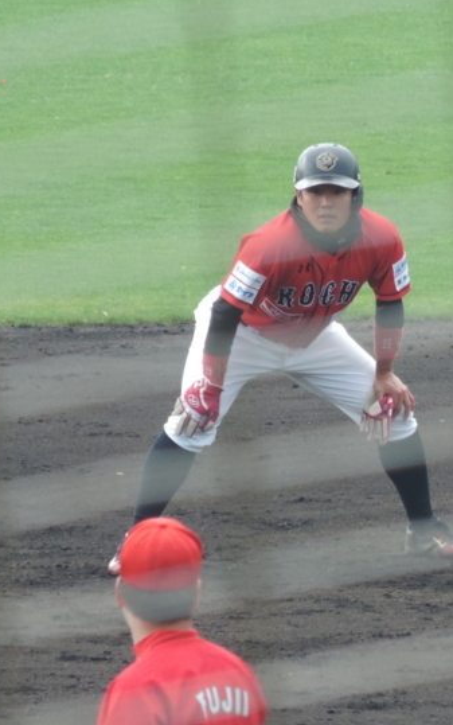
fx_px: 23302
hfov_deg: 1.1
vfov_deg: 1.8
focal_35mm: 1180
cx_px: 308
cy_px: 332
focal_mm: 133.7
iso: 400
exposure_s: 1/200
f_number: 5.1
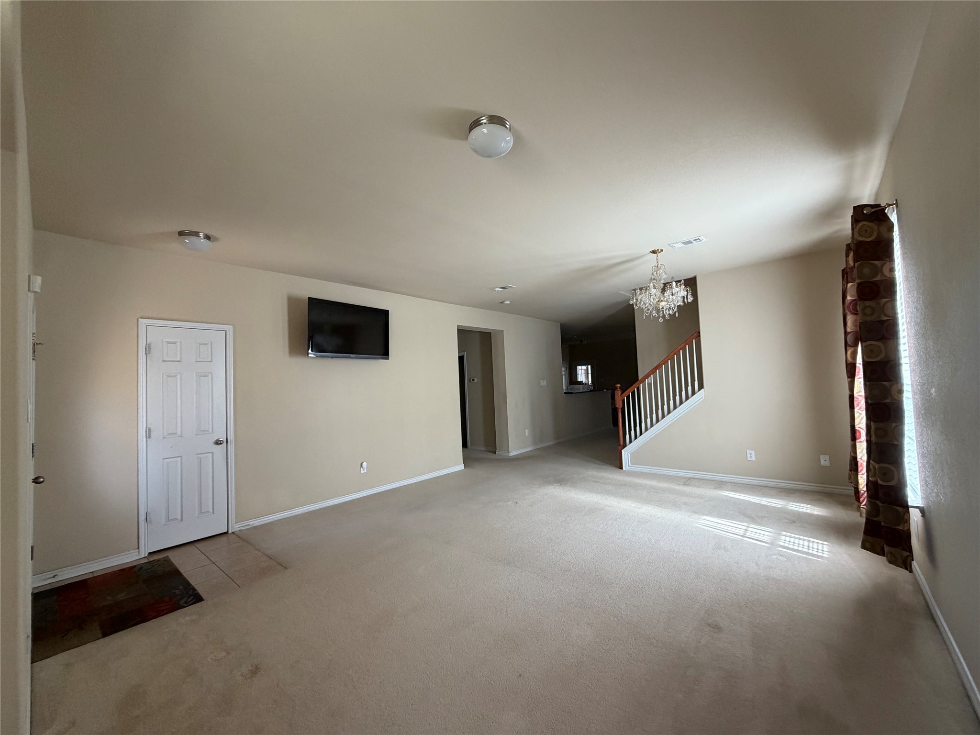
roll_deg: +2.3
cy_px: 368
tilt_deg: +2.5
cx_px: 490
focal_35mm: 14
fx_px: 396
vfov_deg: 85.7
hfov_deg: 102.1
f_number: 2.2
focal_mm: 2.22
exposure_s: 1/119
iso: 320
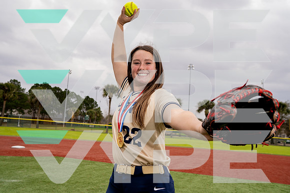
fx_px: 282
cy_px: 96
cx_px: 145
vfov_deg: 37.9
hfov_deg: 54.4
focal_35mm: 35
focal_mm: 35
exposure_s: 1/250
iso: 64
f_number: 5
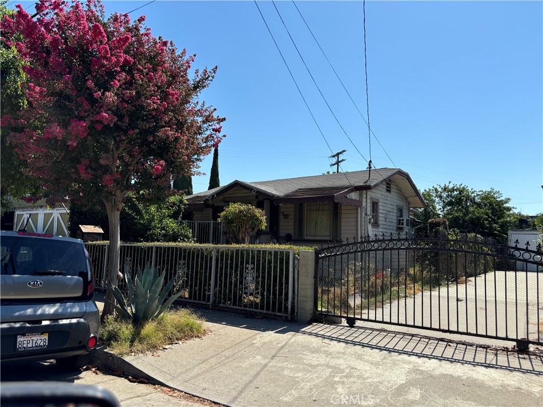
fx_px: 408
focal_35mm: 26
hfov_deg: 67.3
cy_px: 204
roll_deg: -2.0
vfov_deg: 53.1
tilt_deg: +5.0
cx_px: 272
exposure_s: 1/2778
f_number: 1.6
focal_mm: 5.96
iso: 50
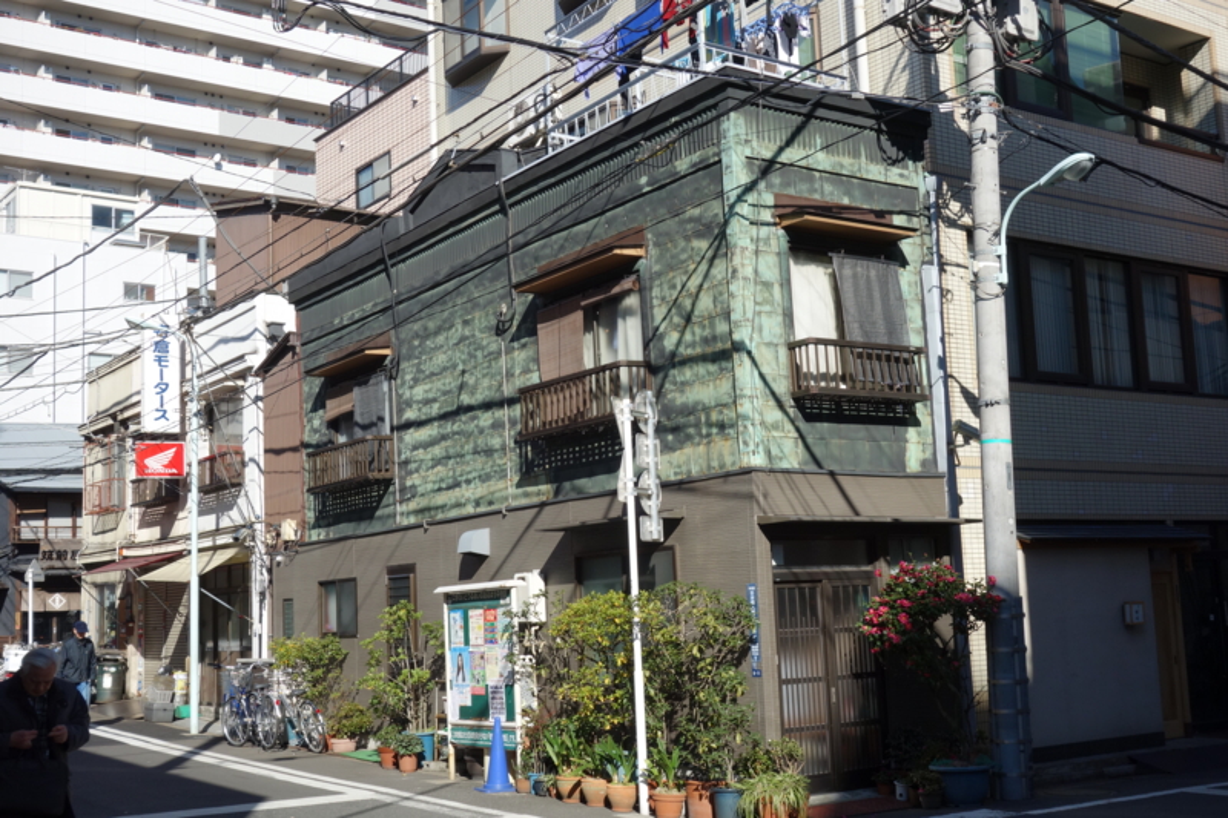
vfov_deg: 31.2
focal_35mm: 43
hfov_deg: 45.4
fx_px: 1466
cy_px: 409
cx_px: 614
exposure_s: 1/400
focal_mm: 16.01
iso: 125
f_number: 5.6
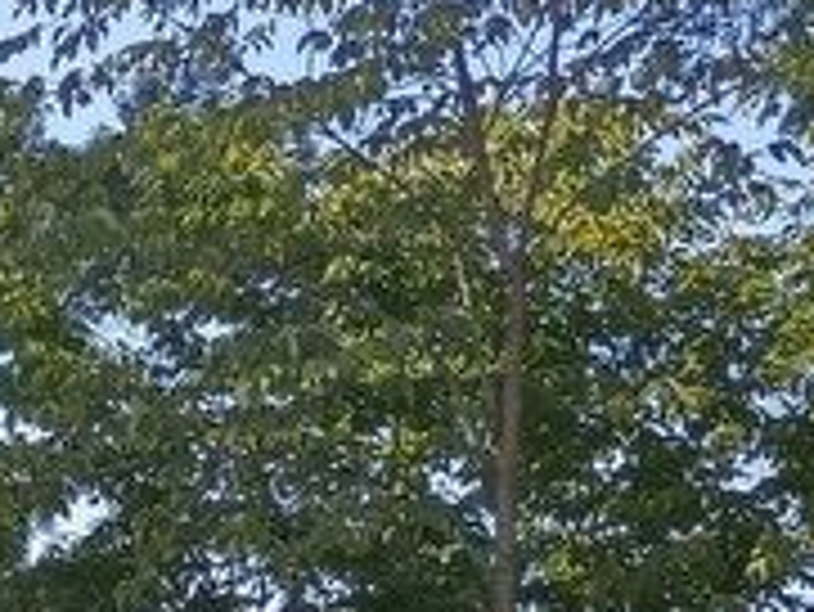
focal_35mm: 128
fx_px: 3012
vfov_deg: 11.2
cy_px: 873
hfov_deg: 13.6
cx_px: -706
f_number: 1.8
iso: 100
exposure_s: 1/598
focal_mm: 4.27
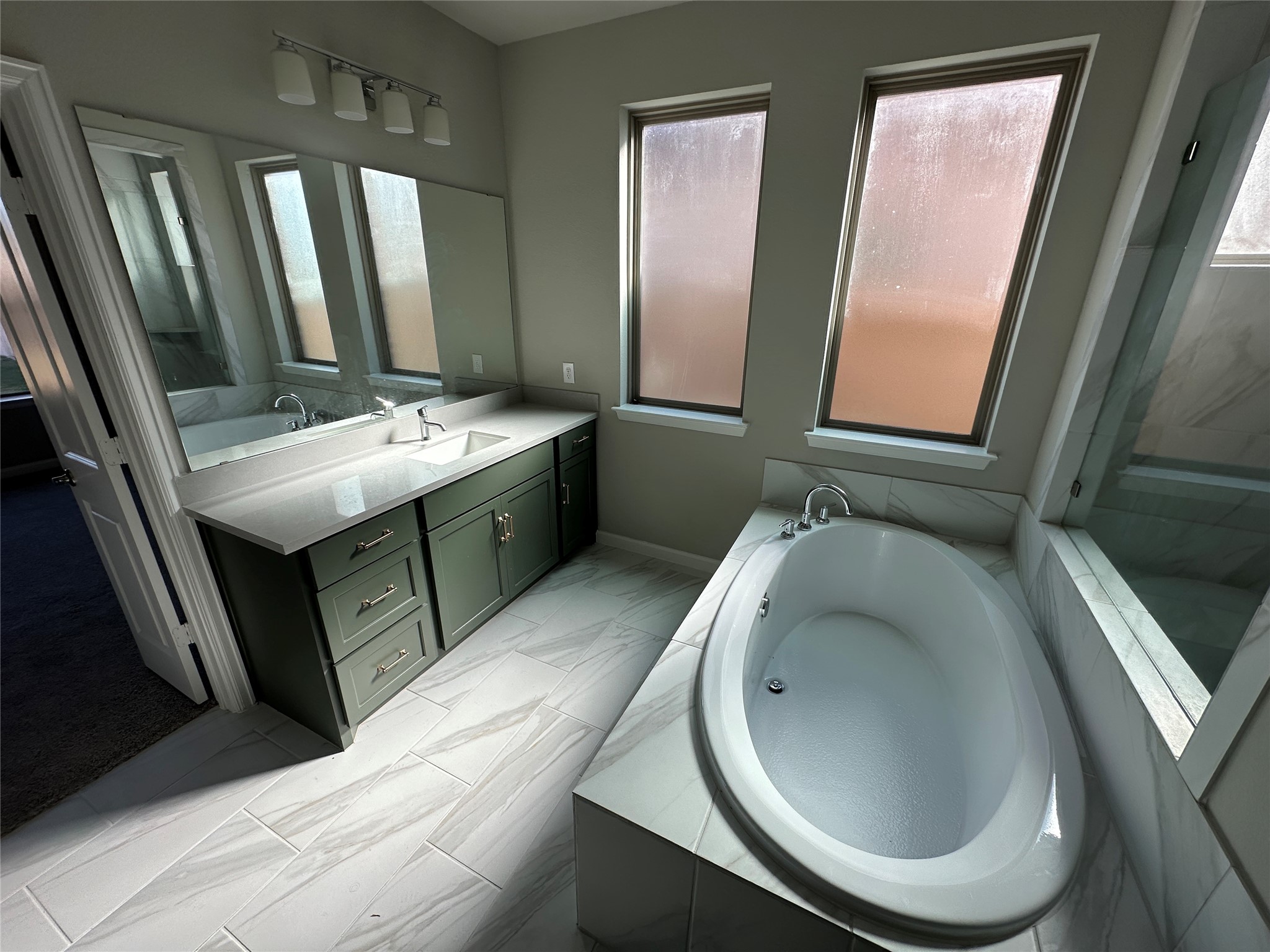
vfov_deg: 85.7
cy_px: 476
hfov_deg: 102.1
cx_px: 635
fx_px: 514
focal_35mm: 14
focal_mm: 2.22
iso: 40
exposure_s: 1/242
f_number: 2.2
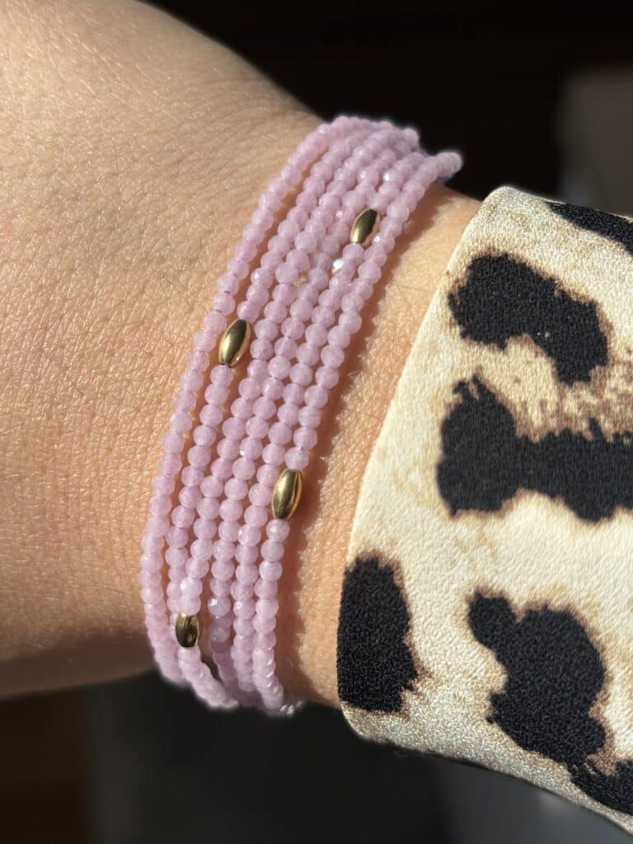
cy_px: 422
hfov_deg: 28.0
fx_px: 1268
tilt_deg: -56.8
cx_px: 316
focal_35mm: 52
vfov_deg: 36.8
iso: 40
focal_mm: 5.96
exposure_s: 1/2342
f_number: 1.6
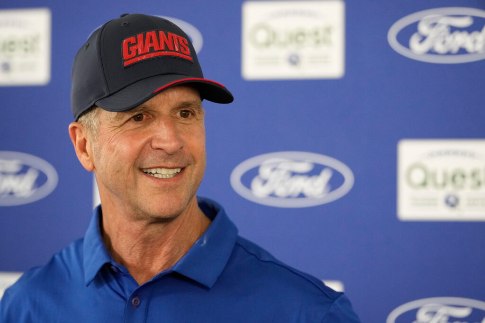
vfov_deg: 8.0
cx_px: 242
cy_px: 162
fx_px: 2317
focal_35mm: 172
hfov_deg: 11.9
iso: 2500
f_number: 2
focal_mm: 115
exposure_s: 1/8000
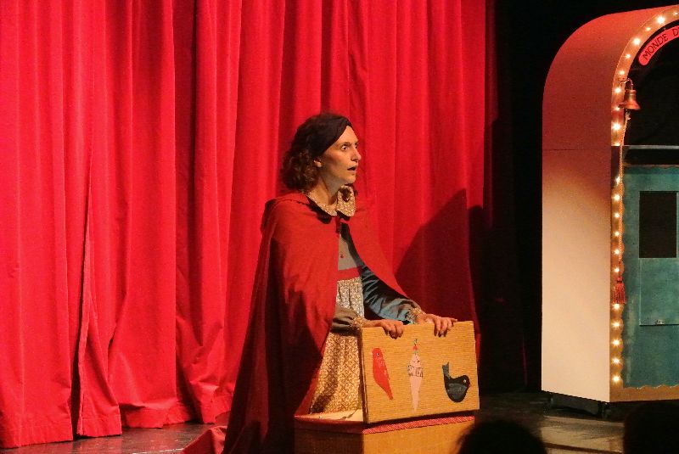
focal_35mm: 111
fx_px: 2095
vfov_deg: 12.4
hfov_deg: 18.4
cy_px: 227
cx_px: 340
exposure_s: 1/80
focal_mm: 41.2
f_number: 4
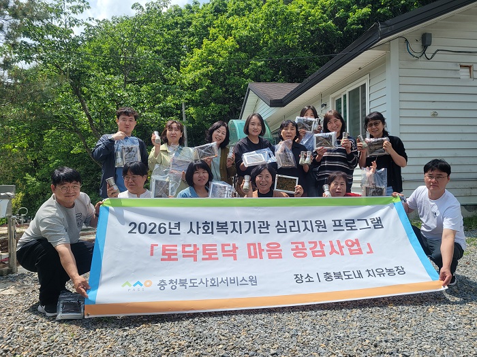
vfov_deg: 53.1
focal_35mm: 26
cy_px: 178
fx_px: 358
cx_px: 238
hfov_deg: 67.3
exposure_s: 1/2752
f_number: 1.8
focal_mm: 5.4
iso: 40
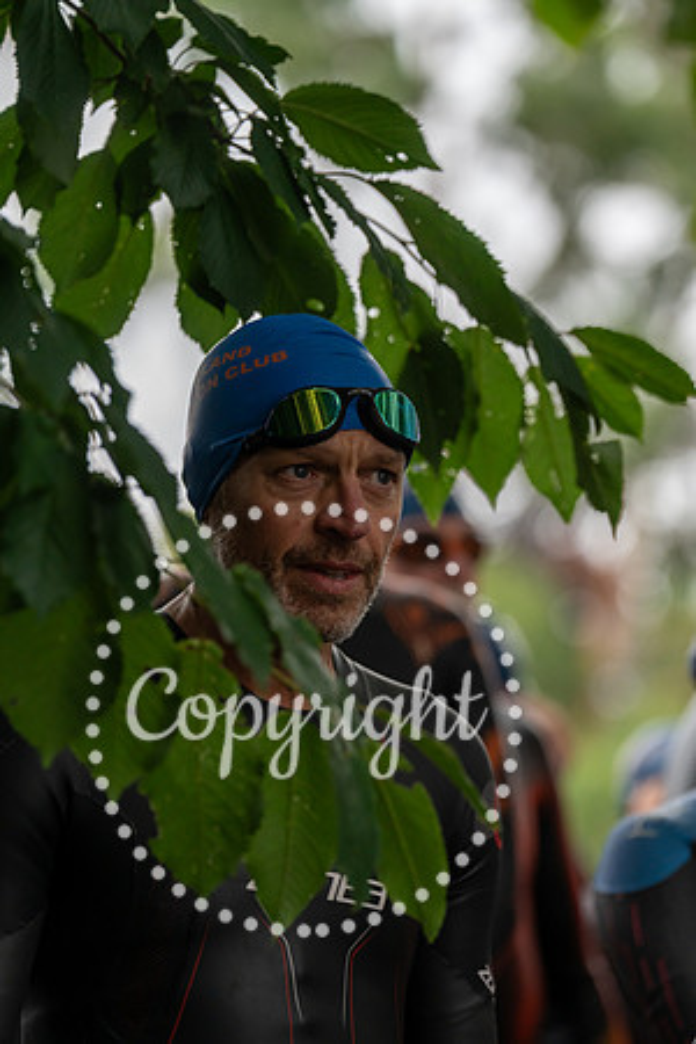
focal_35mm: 200
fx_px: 5800
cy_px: 522
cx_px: 348
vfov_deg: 10.3
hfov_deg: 6.9
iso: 1000
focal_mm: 200
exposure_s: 1/800
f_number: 4
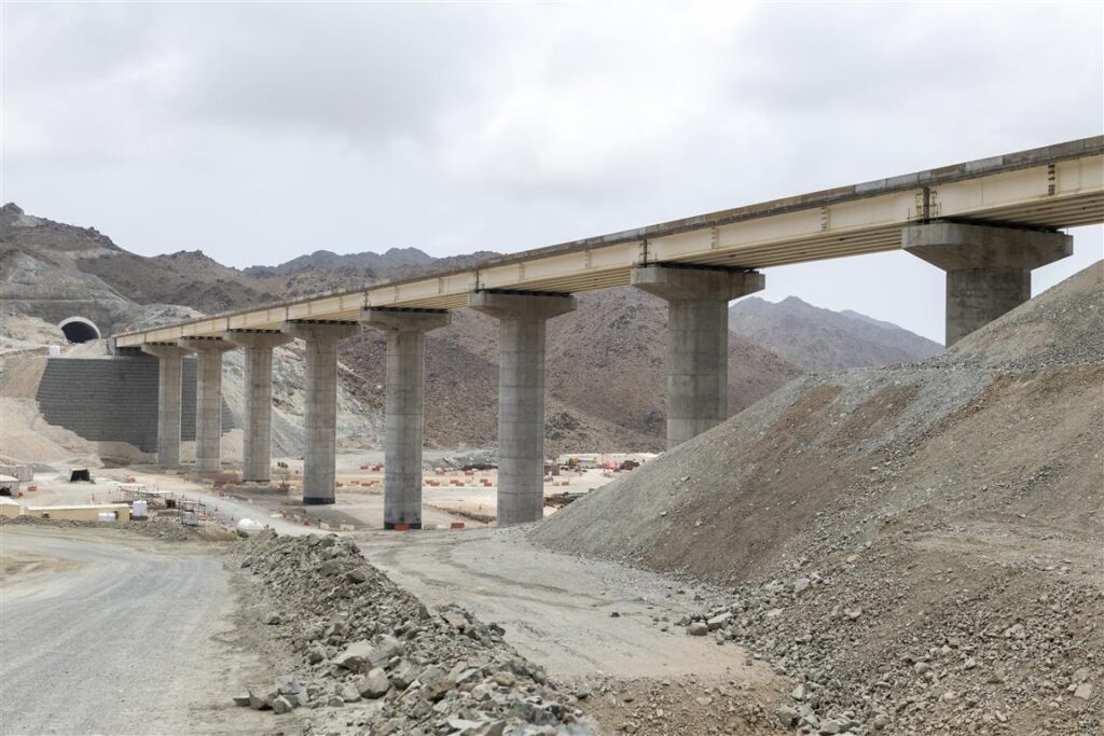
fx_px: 1349
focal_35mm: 44
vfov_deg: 30.5
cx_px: 552
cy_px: 368
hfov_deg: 44.5
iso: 200
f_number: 8
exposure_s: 1/800
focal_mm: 44
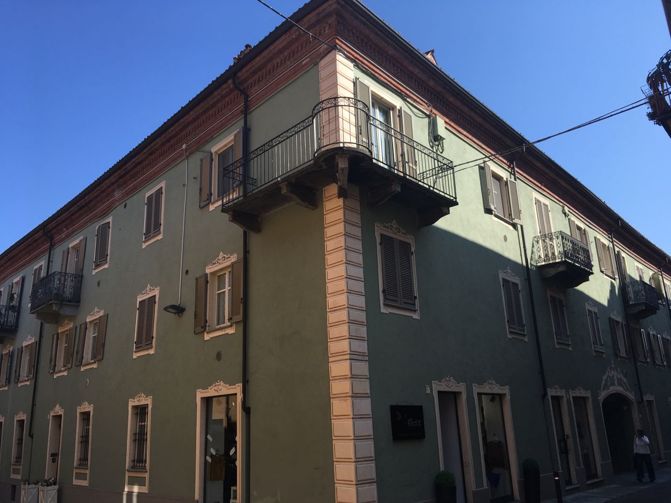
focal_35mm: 29
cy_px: 252
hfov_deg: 61.7
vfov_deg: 48.2
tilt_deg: +15.4
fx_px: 562
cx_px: 336
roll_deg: +2.2
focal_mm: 4.15
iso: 25
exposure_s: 1/999
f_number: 2.2
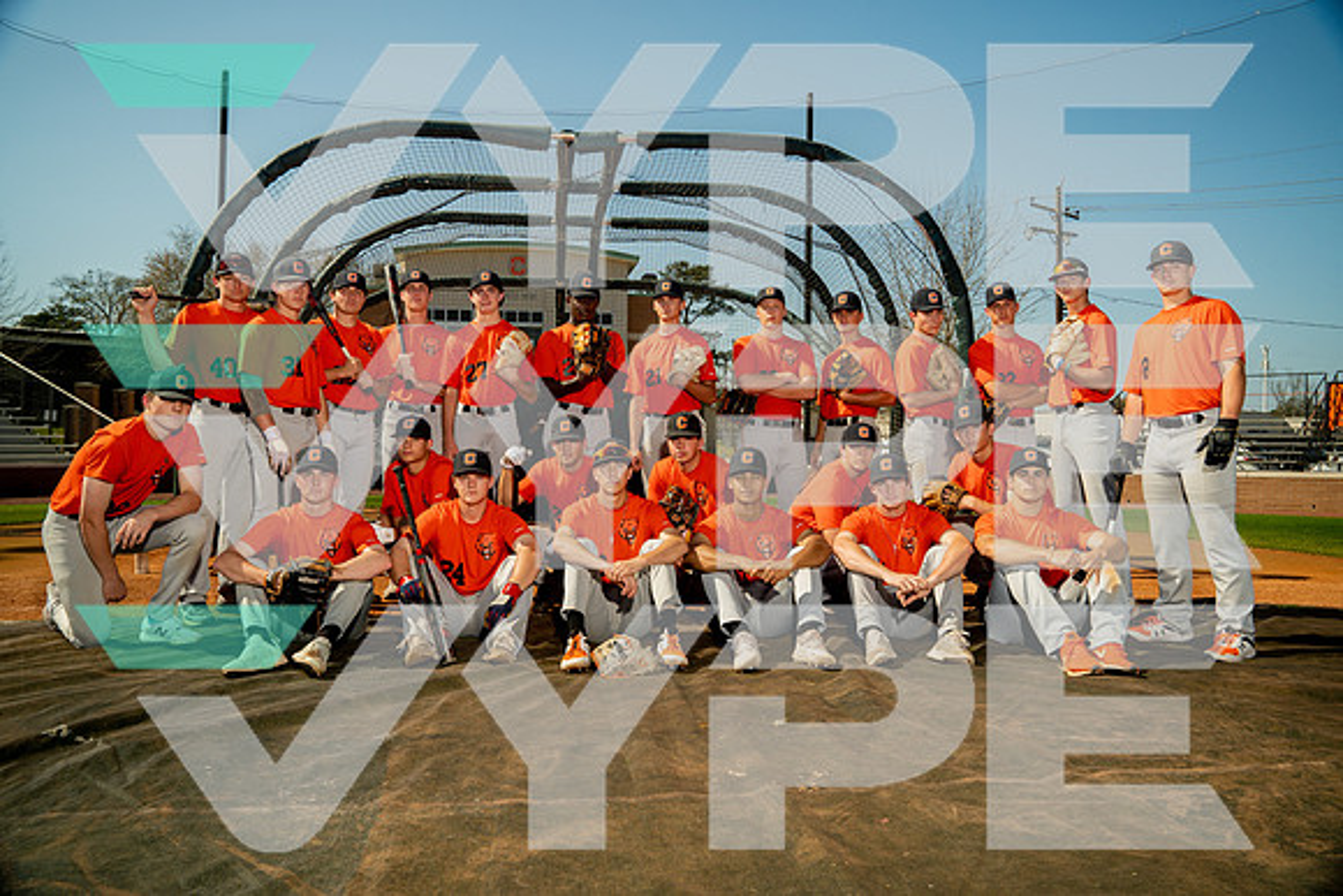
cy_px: 448
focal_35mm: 27
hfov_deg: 67.4
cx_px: 672
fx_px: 1007
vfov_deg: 48.0
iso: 250
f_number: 8
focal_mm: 27
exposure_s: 1/250
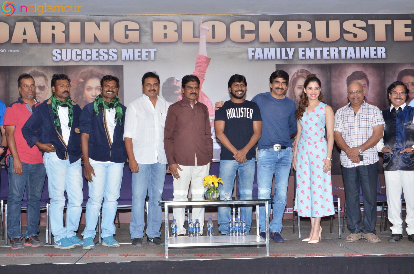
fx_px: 551
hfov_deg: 41.2
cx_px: 207
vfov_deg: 28.0
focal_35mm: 48
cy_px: 137
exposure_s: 1/125
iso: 2000
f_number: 6.3
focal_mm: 32
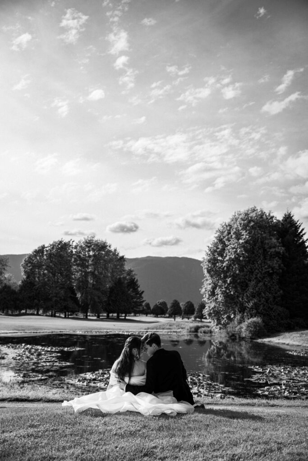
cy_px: 230
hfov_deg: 37.5
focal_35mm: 35
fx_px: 454
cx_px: 154
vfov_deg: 53.9
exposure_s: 1/1000
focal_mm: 35.4
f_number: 2.8
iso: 100
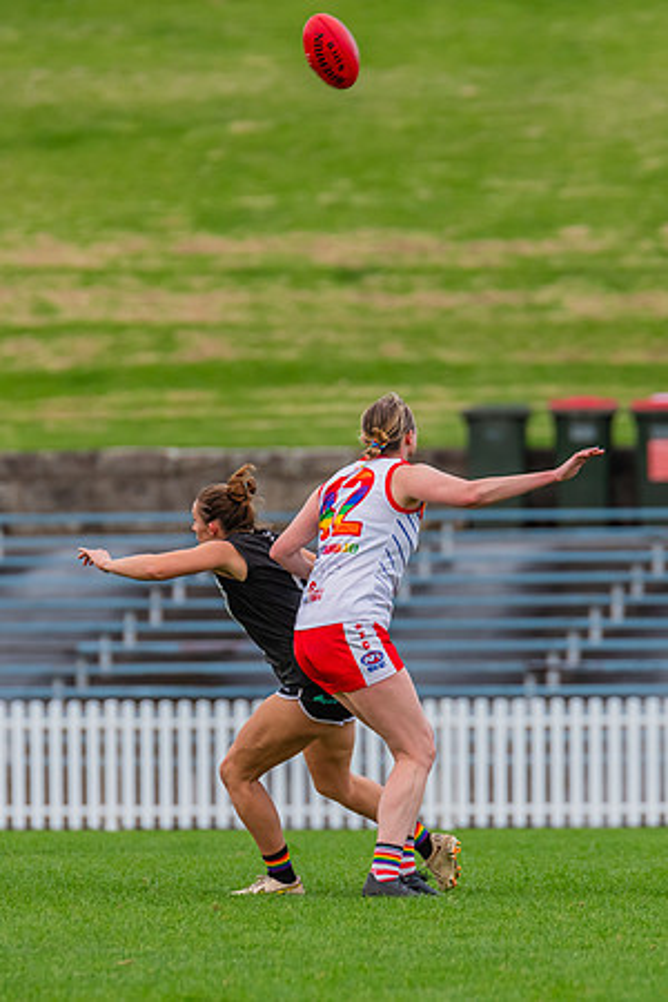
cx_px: 364
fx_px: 18794
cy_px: 536
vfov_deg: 3.1
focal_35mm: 675
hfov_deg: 2.0
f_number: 6.3
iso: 800
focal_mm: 420
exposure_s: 1/1000
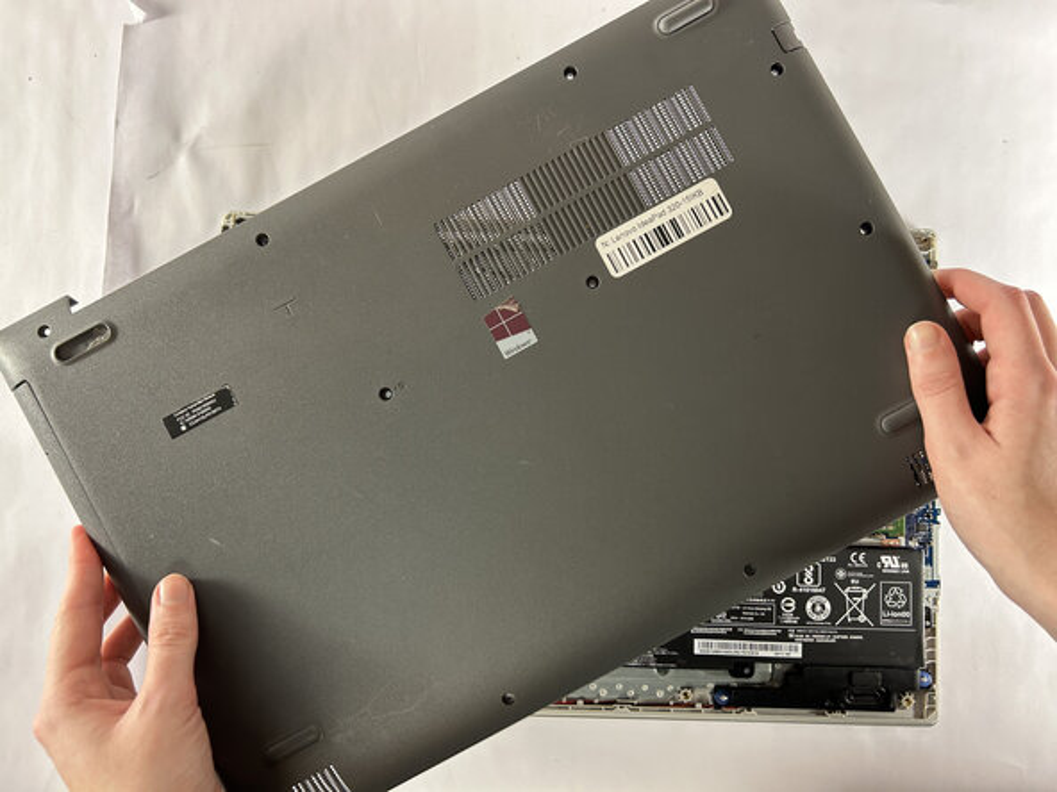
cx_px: 528
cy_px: 396
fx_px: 794
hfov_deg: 67.3
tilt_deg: -85.8
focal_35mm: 26
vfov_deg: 53.1
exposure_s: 1/60
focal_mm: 5.7
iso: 80
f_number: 1.5
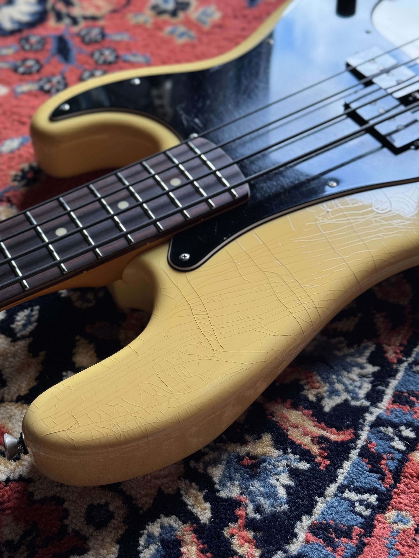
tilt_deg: -49.5
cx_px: 210
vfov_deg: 39.7
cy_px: 279
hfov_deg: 30.3
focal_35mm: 48
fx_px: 775
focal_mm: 6.76
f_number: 1.78
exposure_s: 1/60
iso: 160
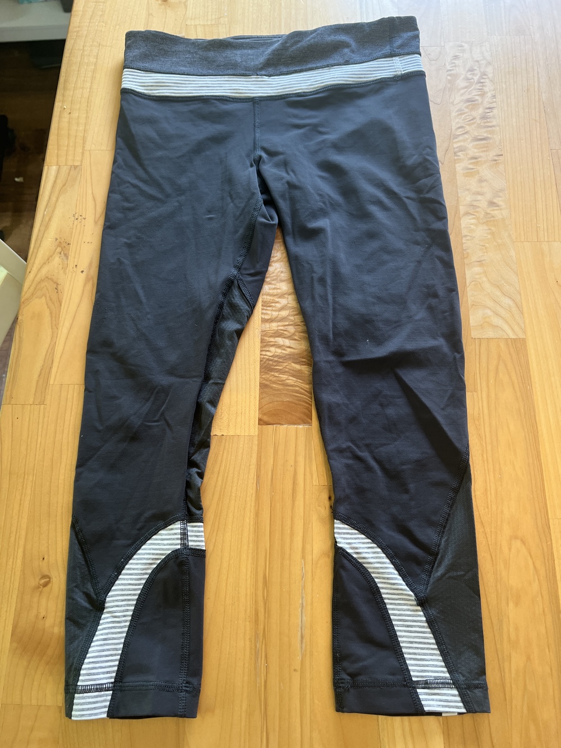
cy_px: 374
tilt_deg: -71.1
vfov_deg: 67.3
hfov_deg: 53.1
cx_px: 280
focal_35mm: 26
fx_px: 562
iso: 125
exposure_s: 1/120
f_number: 1.5
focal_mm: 5.7
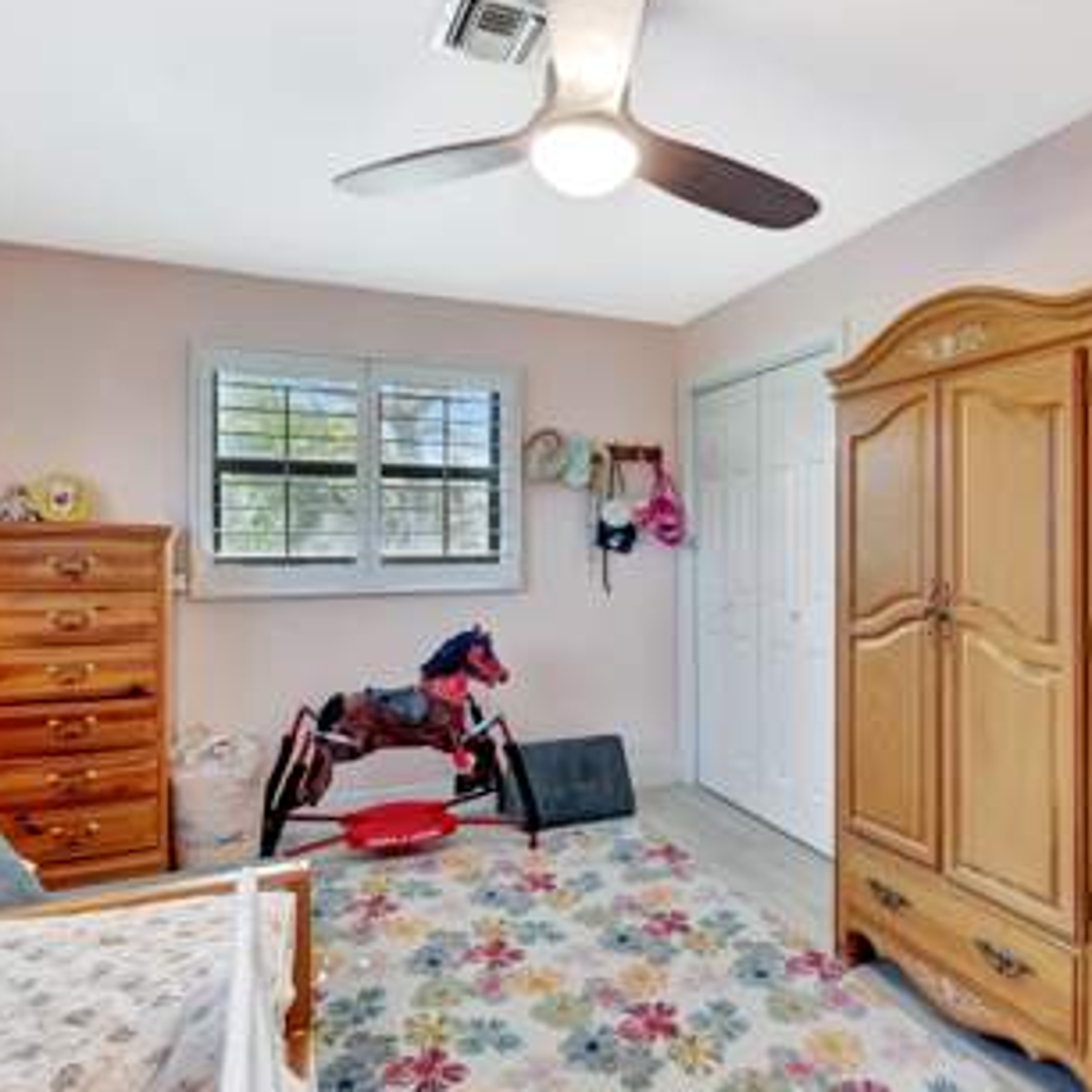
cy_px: 550
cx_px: 614
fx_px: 714
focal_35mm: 20
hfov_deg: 74.5
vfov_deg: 74.8
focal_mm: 10
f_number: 8
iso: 2200
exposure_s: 1/15
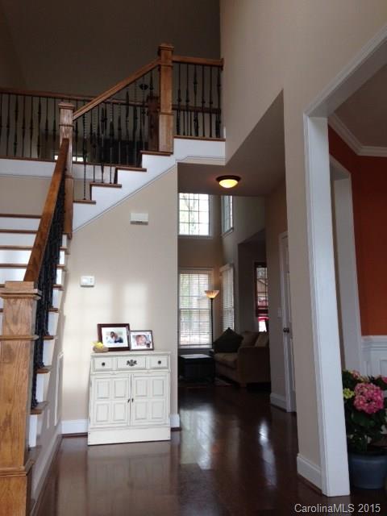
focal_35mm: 33
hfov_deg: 42.9
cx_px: 194
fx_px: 492
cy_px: 258
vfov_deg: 55.4
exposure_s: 1/120
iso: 64
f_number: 2.4
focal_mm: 4.12
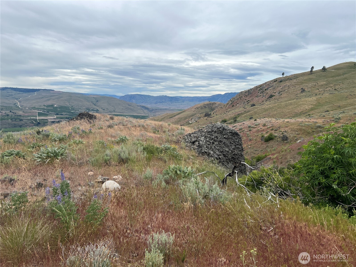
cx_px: 178
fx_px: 267
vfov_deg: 53.1
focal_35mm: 26
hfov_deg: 67.3
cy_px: 134
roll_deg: -1.7
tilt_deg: -7.0
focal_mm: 5.7
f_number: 1.5
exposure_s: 1/4274
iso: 50
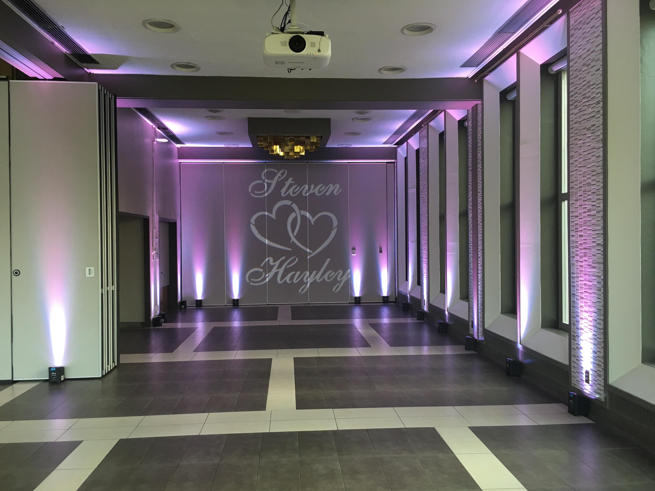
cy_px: 246
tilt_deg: -0.7
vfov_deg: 48.2
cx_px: 328
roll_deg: +0.1
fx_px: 549
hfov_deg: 61.7
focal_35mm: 29
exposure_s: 1/15
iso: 25
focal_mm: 4.15
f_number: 2.2
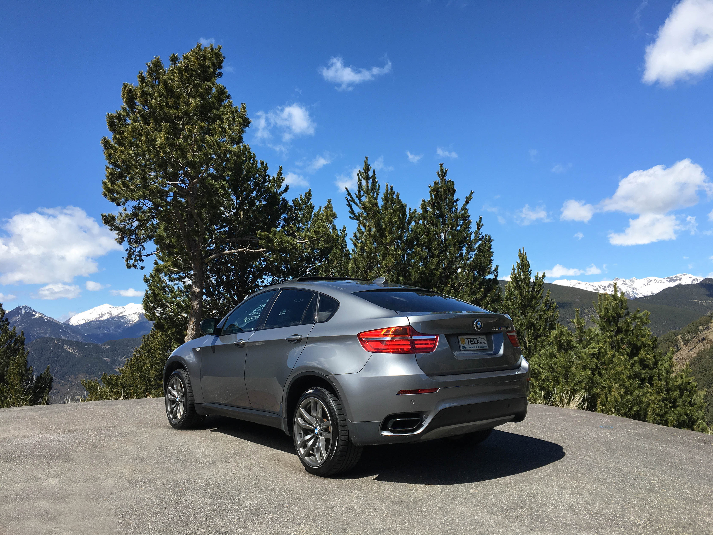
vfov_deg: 48.2
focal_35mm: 29
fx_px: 597
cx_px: 356
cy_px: 268
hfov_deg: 61.7
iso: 25
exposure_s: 1/1500
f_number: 2.2
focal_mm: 4.15
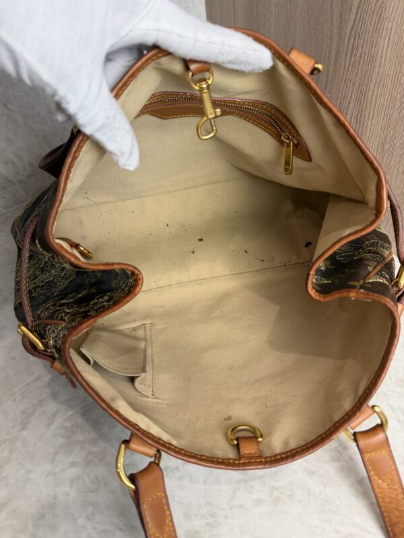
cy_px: 269
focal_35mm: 24
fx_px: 373
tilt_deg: -45.3
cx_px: 202
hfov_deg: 56.8
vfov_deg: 71.6
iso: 125
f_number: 1.78
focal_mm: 6.76
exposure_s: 1/120
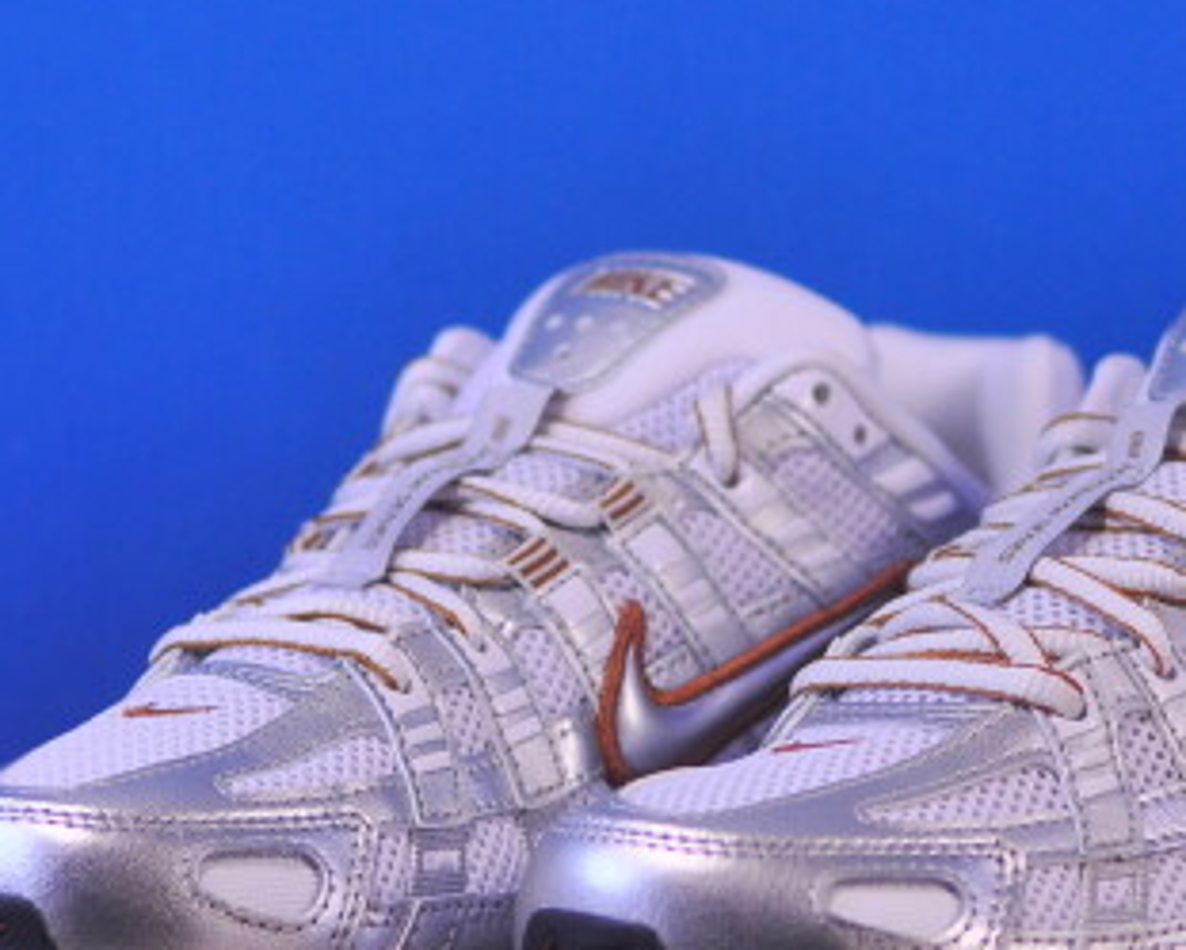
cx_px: 885
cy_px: 376
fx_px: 6355
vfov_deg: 8.5
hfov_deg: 10.6
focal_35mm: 181
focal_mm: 50
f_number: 2.8
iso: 250
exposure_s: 1/320
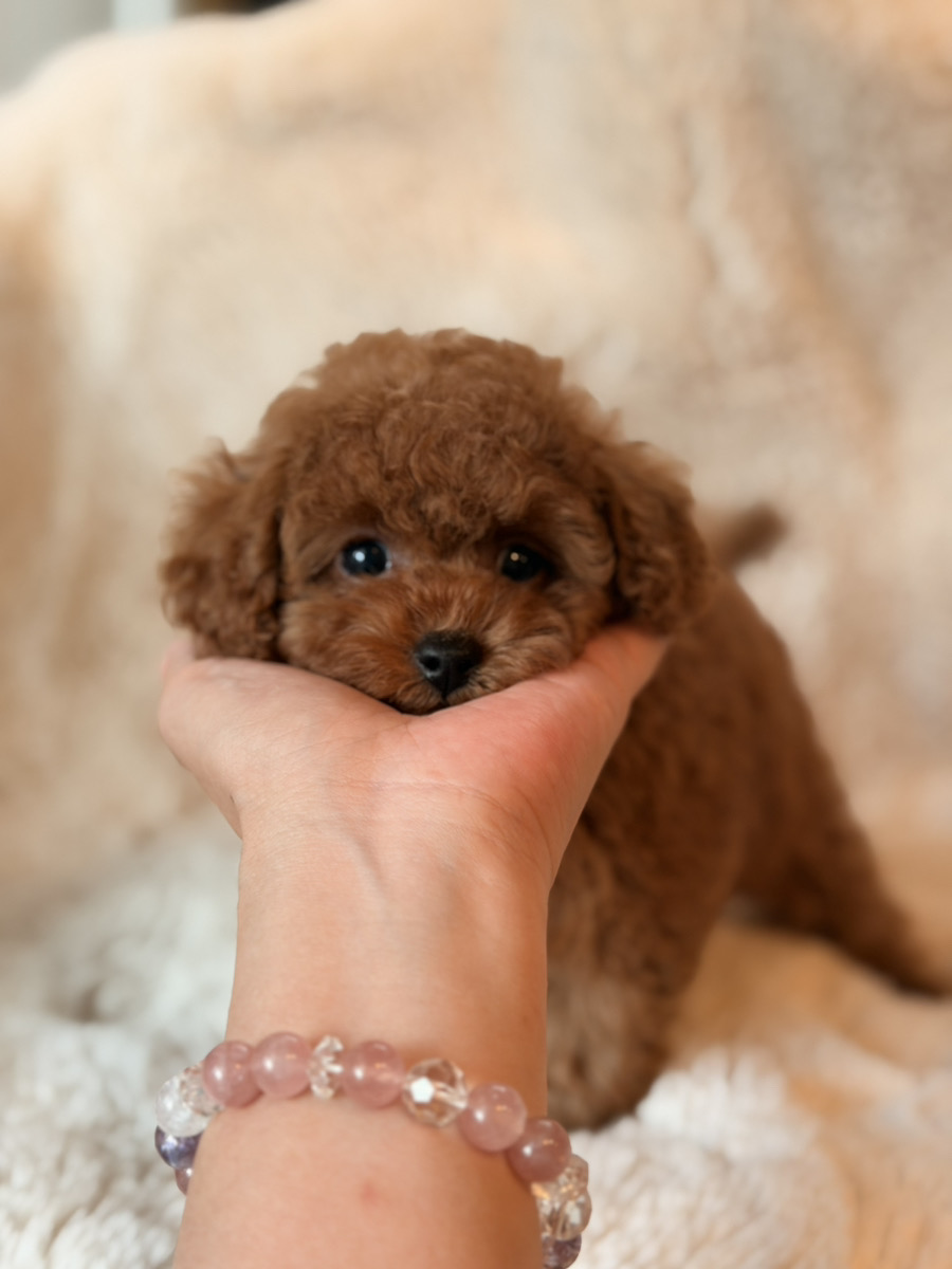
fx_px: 1760
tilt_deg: -15.2
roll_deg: -2.6
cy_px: 634
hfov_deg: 30.3
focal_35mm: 48
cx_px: 476
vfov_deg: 39.7
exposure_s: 1/48
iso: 125
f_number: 1.78
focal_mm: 6.76
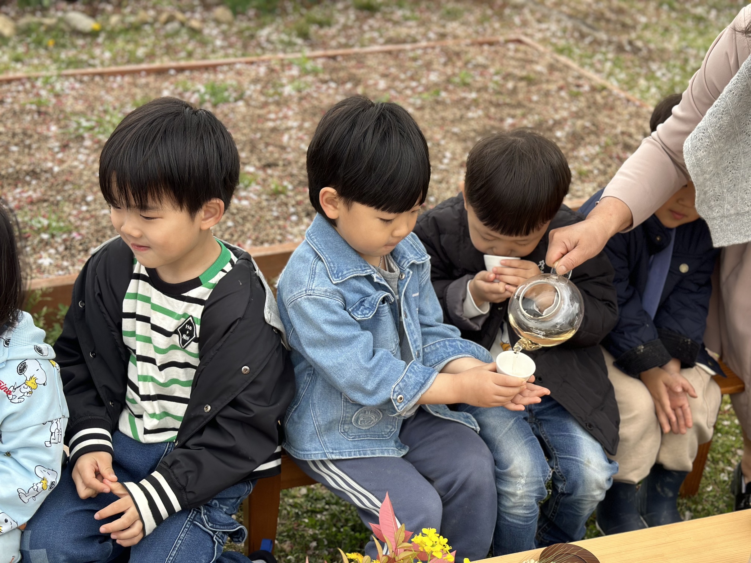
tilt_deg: -28.3
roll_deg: -2.0
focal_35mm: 48
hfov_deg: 39.7
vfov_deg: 30.3
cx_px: 376
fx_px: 1041
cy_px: 282
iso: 80
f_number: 1.78
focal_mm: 6.86
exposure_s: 1/833
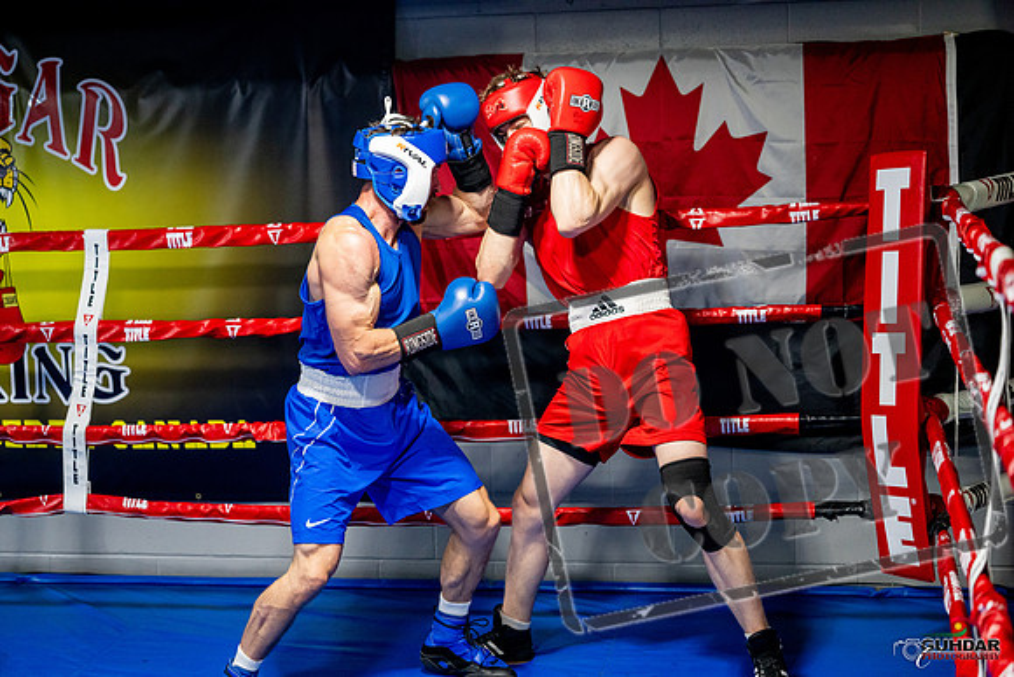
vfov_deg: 22.3
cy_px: 338
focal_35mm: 61
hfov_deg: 32.9
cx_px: 507
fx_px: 1718
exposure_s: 1/1000
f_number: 2
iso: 5000
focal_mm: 61
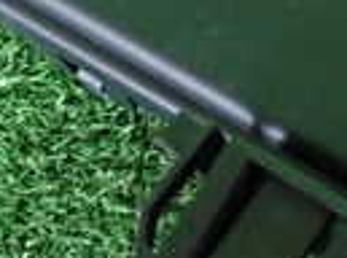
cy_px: -129
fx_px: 1399
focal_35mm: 140
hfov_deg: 13.3
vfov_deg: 10.2
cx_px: 530
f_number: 2.3
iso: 640
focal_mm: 5.4
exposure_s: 1/30
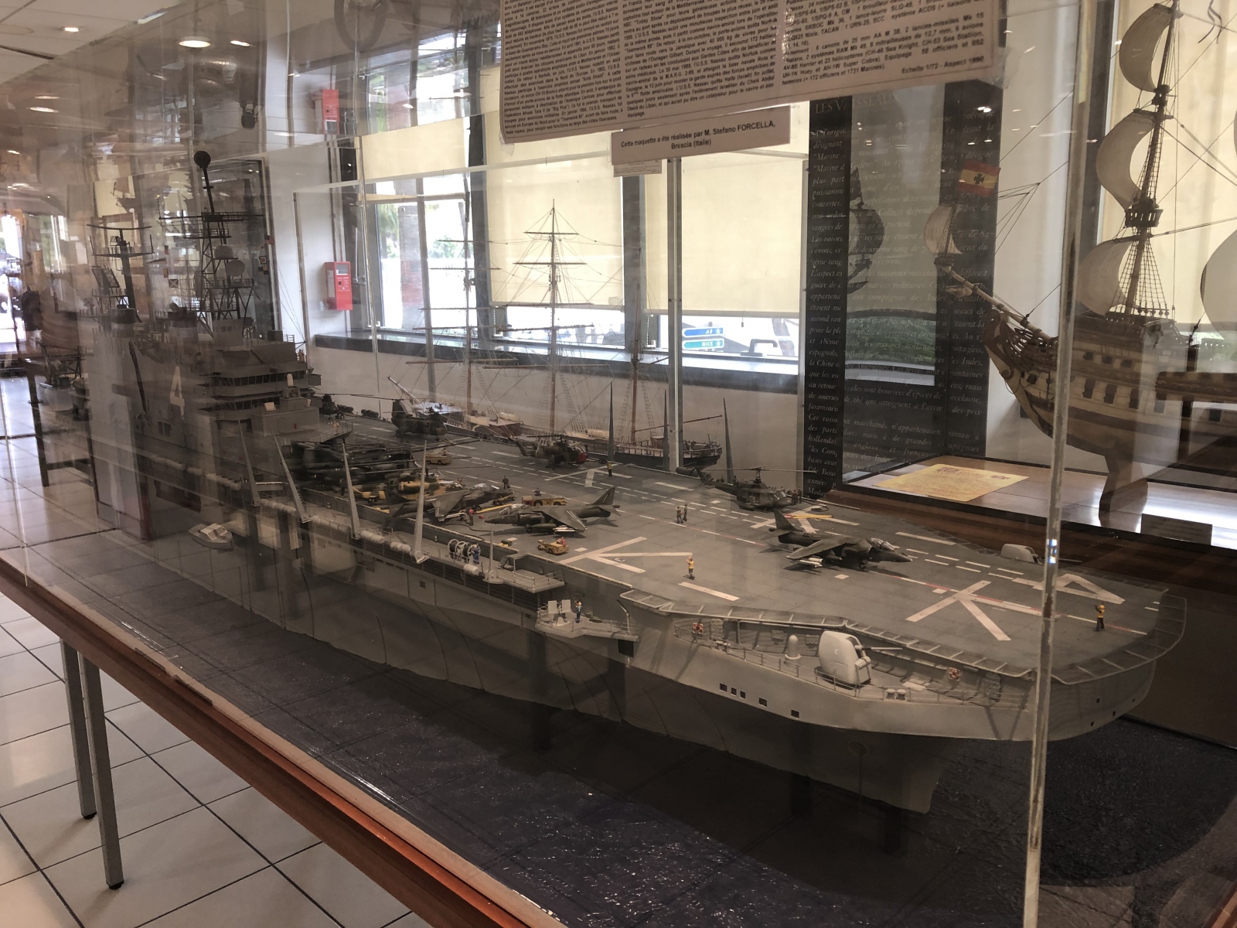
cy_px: 464
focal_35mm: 28
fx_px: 1001
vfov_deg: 49.7
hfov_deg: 63.4
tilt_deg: -10.4
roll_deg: +0.8
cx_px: 618
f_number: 1.8
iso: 40
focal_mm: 3.99
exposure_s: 1/17
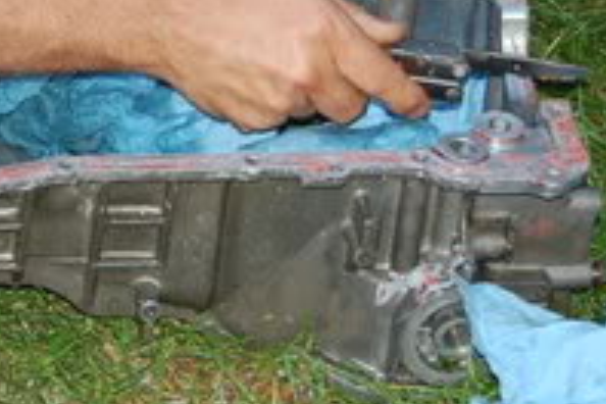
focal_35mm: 242
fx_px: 4073
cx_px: 147
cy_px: 21
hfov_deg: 8.5
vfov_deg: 5.7
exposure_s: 1/60
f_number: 5
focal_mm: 40
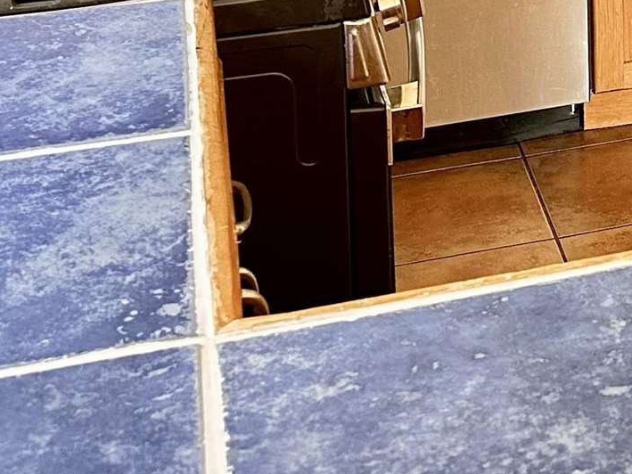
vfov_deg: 13.0
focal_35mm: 104
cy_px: -347
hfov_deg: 17.2
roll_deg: +0.0
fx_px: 1899
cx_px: 915
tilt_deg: -10.5
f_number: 1.78
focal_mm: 6.86
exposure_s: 1/61
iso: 250
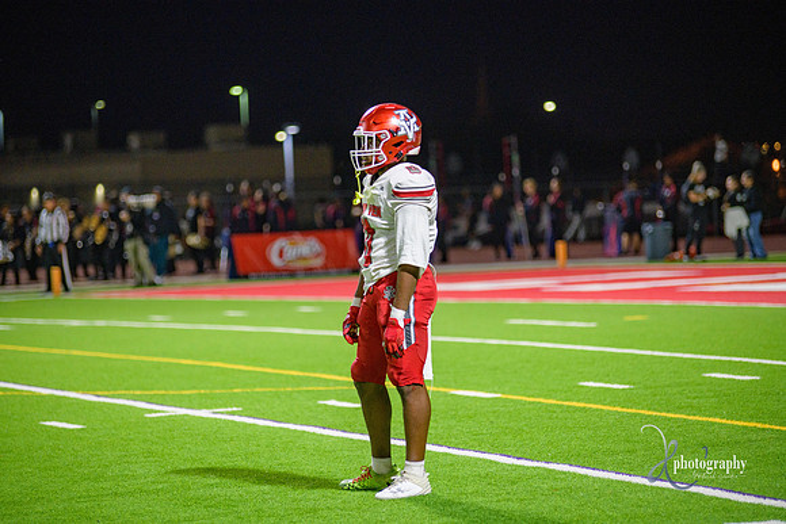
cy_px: 262
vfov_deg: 9.2
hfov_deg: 13.7
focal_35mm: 150
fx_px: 3276
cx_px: 393
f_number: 2.8
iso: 1250
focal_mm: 150
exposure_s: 1/320
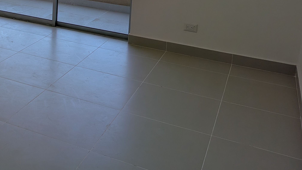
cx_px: 14
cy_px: -52
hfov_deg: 36.6
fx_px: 416
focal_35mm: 52
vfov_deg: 20.9
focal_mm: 4.53
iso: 29
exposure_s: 1/1289
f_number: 1.7
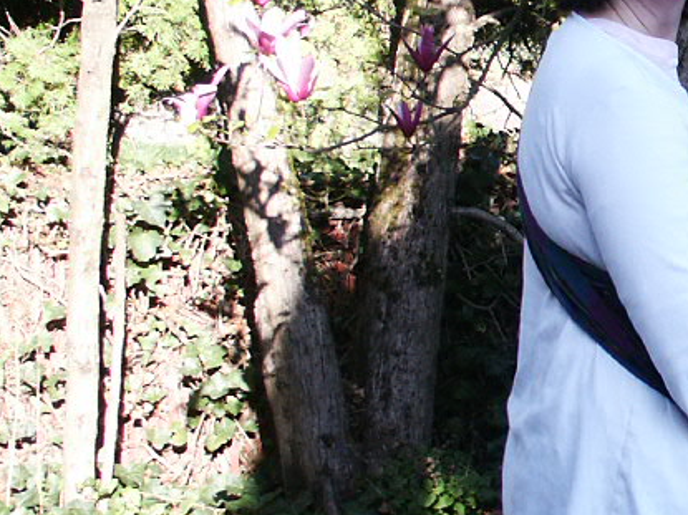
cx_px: 991
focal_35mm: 108
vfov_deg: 13.7
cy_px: 161
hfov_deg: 16.7
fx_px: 2146
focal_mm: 7.18
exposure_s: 1/180
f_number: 3
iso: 64
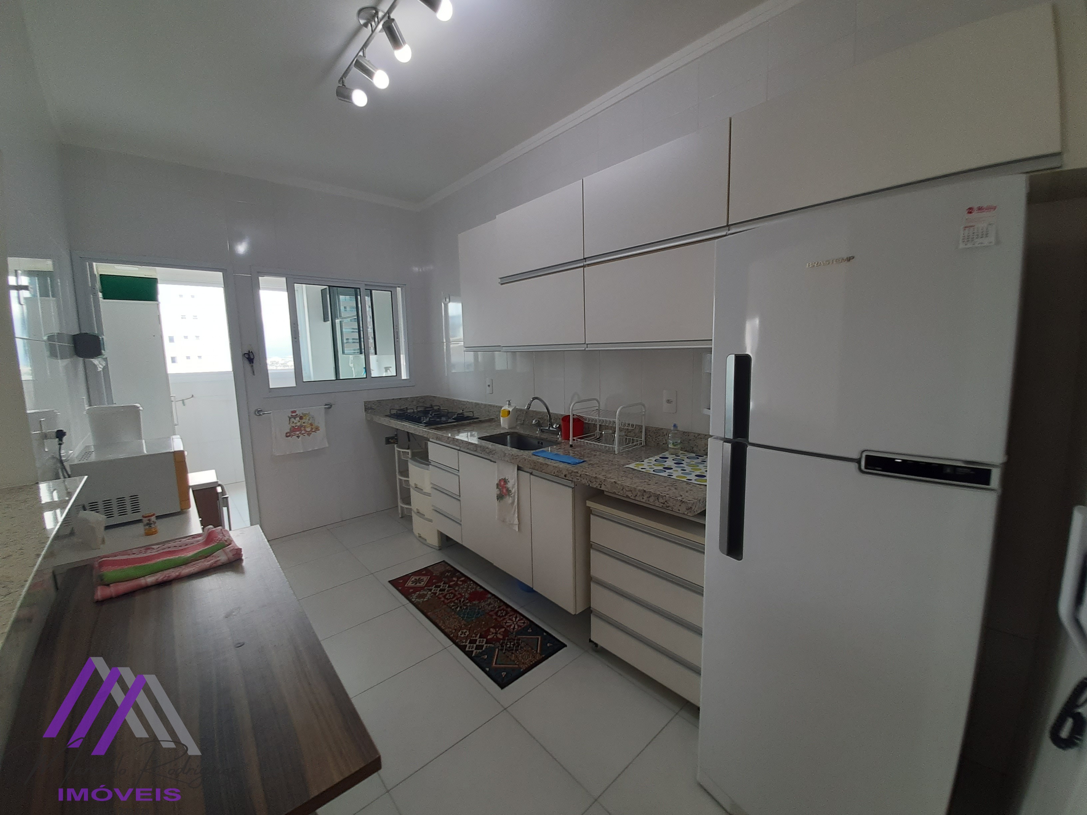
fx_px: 408
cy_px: 408
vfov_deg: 89.9
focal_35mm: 13
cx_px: 544
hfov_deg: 106.2
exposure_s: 1/40
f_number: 2.2
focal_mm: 1.42
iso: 40
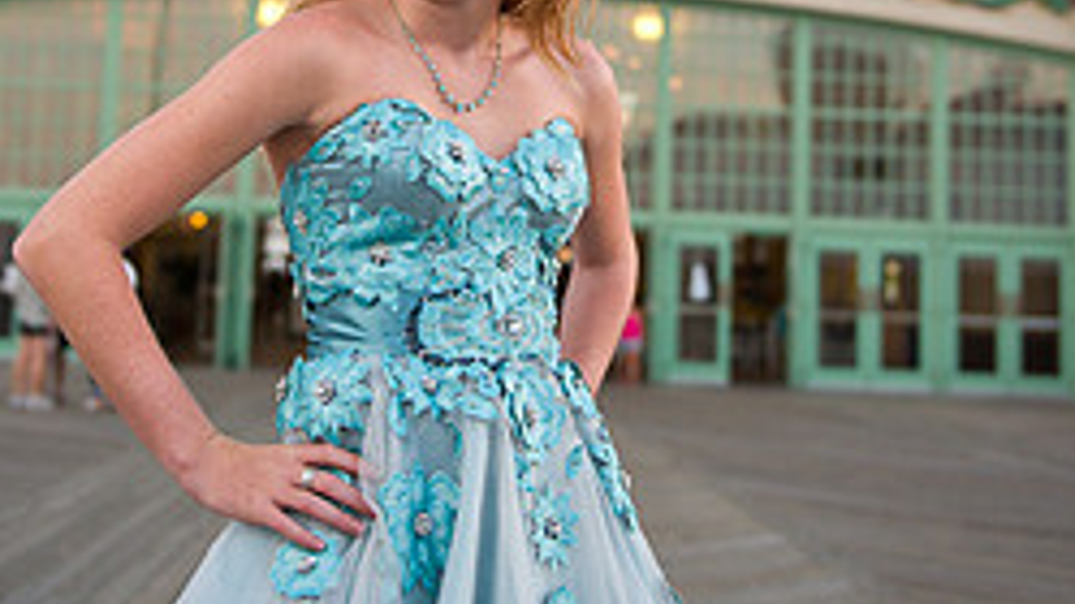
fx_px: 2052
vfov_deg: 16.4
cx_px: 464
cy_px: 4
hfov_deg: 29.3
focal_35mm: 72
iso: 800
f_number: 3.2
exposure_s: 1/250
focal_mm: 38
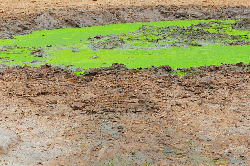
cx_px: 128
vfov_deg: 6.2
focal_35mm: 222
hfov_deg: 9.3
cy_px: 18
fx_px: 1540
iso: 3200
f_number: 11
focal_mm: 80
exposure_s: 1/2000
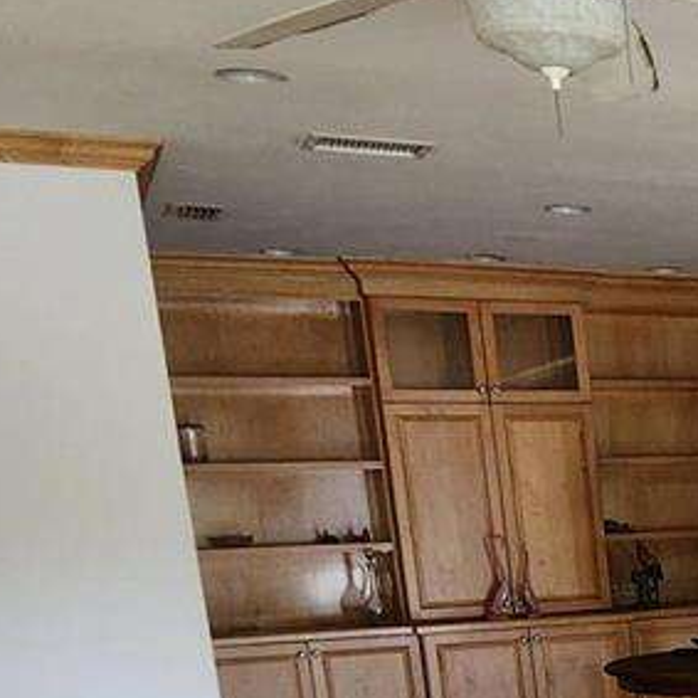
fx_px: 1483
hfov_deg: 21.3
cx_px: 1105
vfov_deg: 23.2
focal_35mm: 65
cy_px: 932
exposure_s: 1/60
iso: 160
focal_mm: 2.2
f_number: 2.2
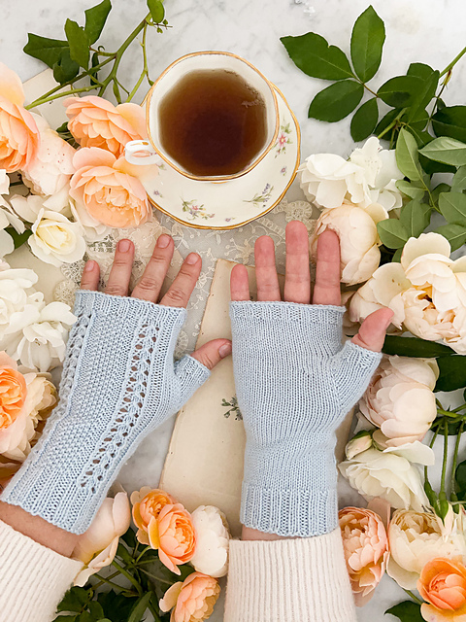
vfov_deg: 67.3
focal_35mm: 26
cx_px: 233
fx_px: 467
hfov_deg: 53.1
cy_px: 311
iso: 500
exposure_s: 1/60
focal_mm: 5.7
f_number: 1.5
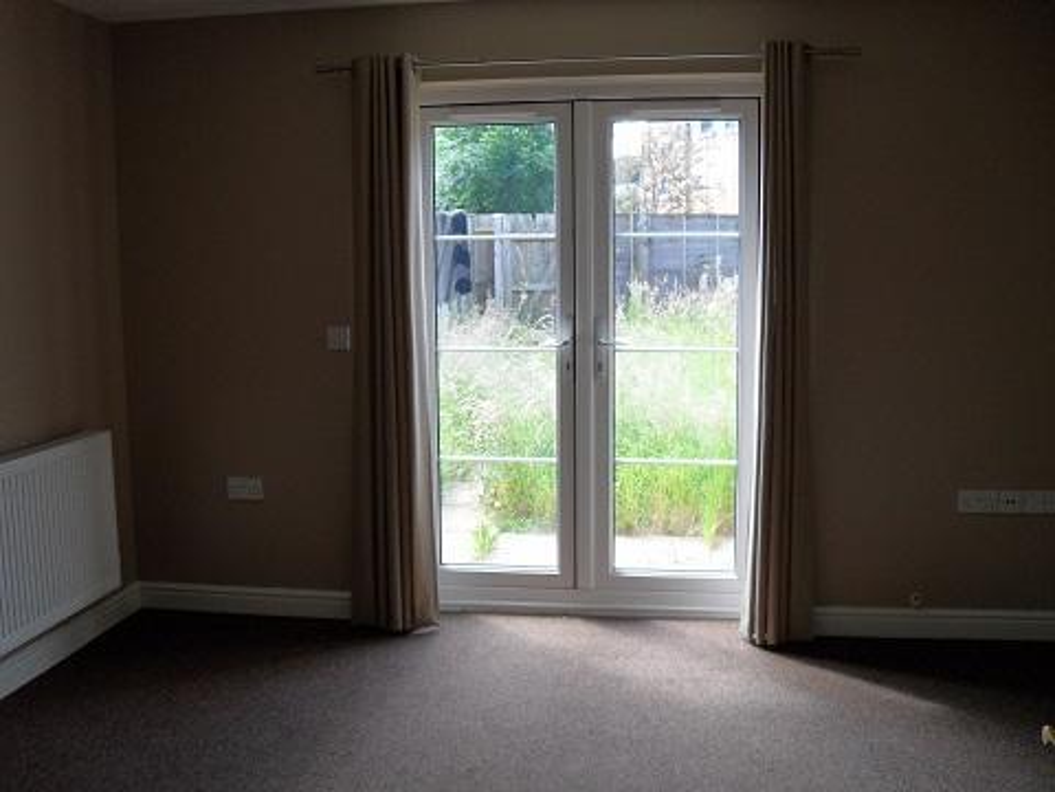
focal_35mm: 35
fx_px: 1067
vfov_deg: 40.7
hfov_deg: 52.6
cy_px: 396
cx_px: 528
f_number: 2.8
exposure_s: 1/90
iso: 100
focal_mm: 6.2
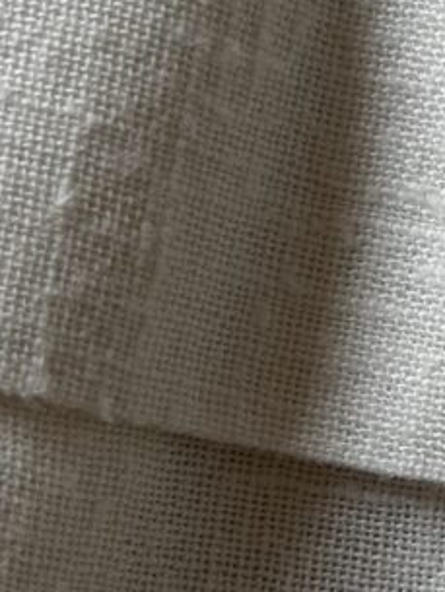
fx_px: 2758
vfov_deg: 12.2
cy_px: 421
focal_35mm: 161
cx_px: 637
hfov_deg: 9.0
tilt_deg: -85.3
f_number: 1.78
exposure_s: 1/291
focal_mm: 6.76
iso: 64
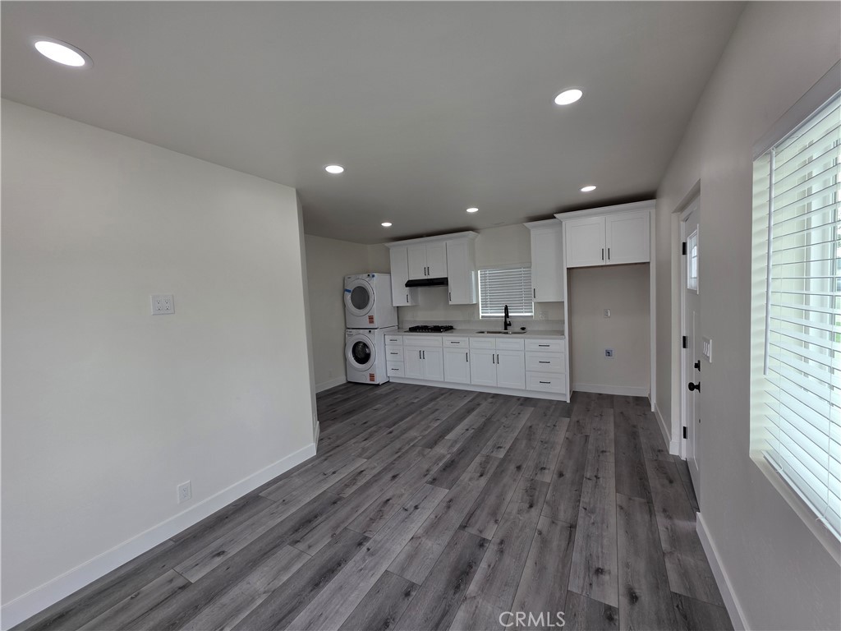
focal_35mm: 13
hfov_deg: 106.2
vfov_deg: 89.9
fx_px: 316
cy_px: 316
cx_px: 420
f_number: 1.9
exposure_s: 1/120
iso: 32
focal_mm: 2.2
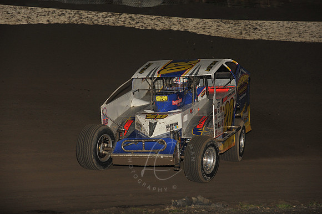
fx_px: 1386
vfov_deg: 8.8
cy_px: 107
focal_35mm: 155
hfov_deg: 13.3
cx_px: 161
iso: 1000
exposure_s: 1/320
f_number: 7.1
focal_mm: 155
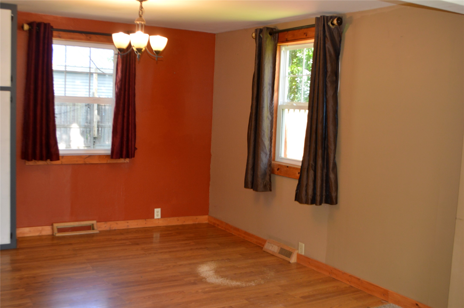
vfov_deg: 34.1
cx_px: 232
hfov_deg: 49.6
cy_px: 154
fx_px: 502
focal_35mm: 39
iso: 450
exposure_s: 1/60
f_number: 4.2
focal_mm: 26
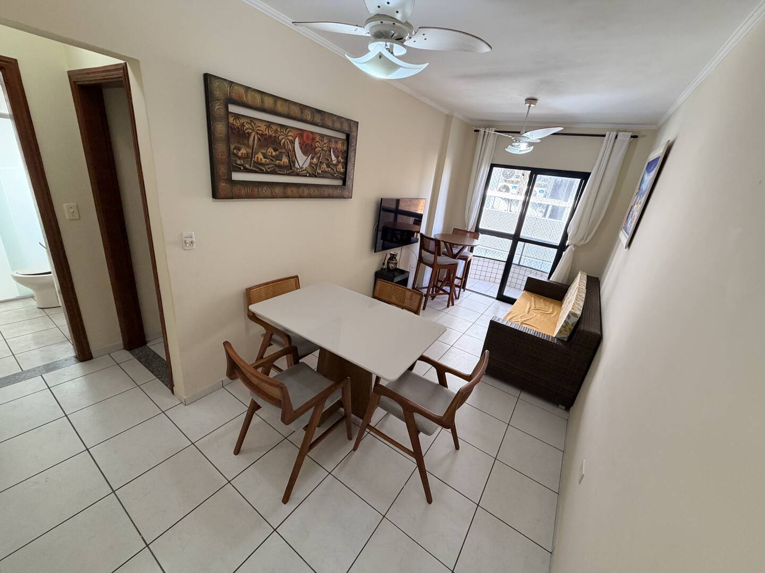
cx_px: 382
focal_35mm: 14
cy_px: 286
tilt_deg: -21.4
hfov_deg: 102.1
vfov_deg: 85.7
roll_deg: -7.1
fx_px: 309
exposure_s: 1/120
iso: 200
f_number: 2.2
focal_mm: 2.22
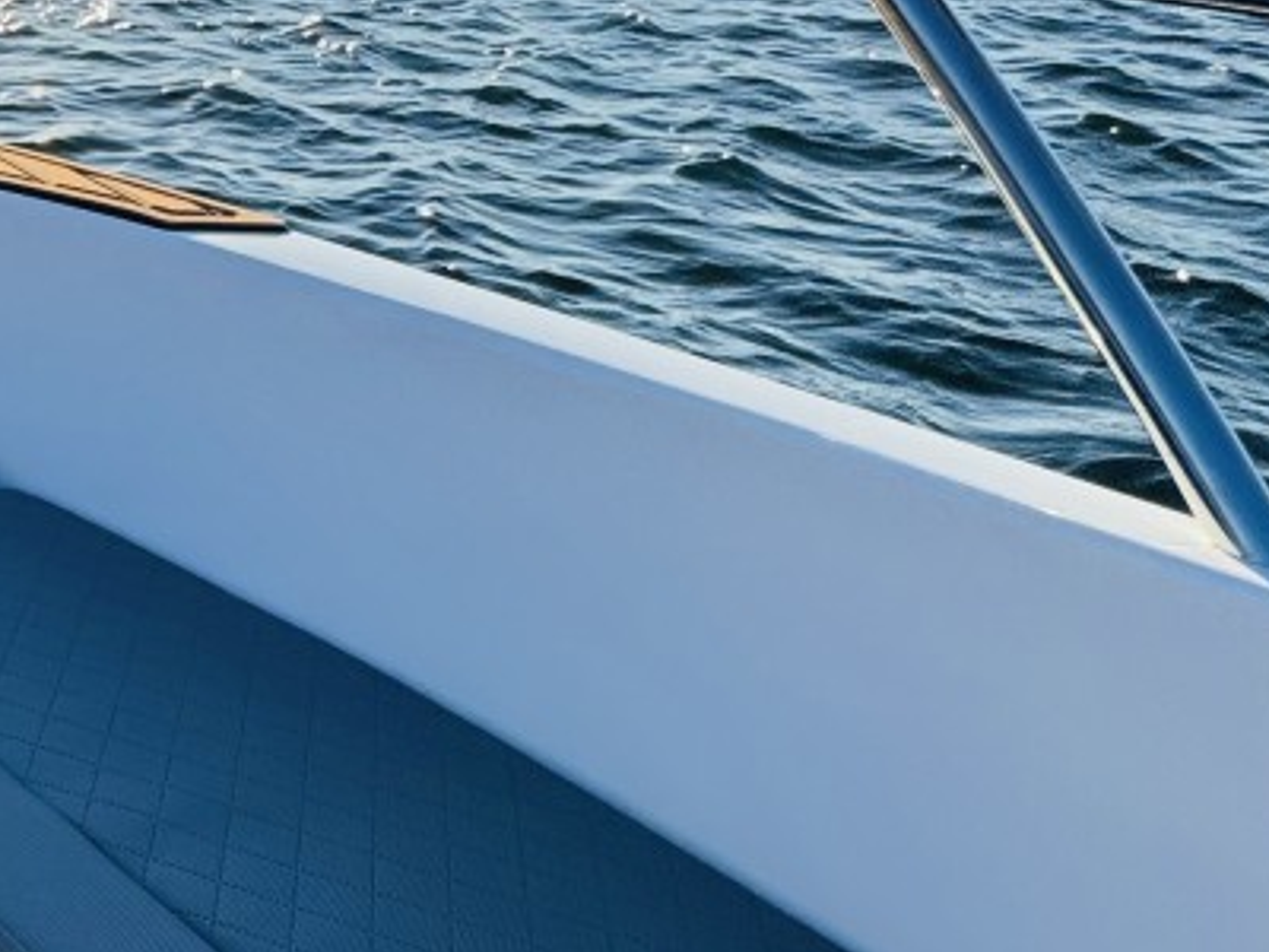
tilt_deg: -26.2
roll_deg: +1.3
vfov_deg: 34.3
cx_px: -590
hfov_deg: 29.4
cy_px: 406
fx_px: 1540
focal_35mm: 42
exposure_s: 1/1034
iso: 50
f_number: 2.2
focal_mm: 2.22
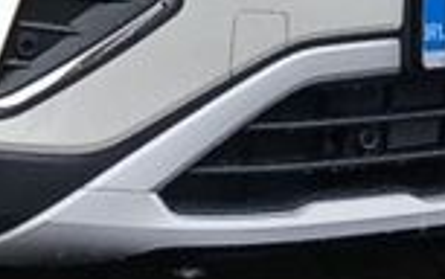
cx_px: -253
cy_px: -232
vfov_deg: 11.3
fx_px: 1311
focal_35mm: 108
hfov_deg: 17.1
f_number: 1.8
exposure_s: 1/100
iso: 32
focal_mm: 3.98
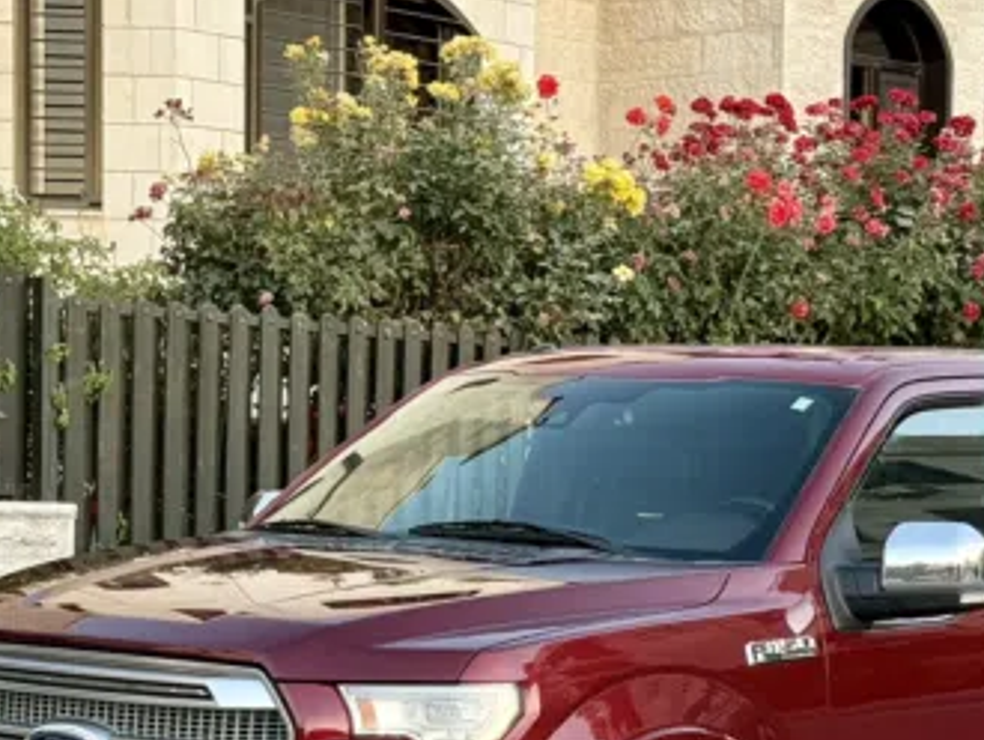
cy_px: 633
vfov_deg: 15.8
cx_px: 659
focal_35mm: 93
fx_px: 2646
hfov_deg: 21.0
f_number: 1.78
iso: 160
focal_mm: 6.76
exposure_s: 1/126
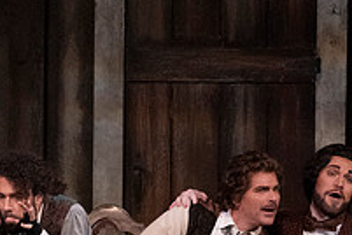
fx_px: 5563
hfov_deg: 3.6
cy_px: 231
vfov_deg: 2.4
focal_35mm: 569
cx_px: 61
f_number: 13
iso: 16000
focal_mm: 197
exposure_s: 1/400
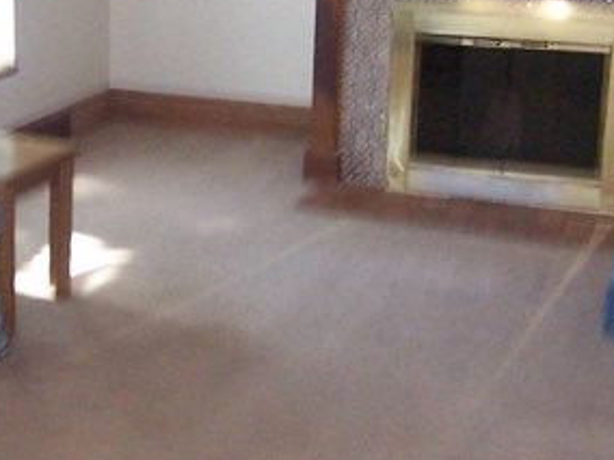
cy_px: 209
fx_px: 1472
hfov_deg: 23.3
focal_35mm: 83
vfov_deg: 17.8
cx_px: 162
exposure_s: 1/30
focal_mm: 3.8
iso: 200
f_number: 2.8
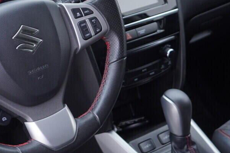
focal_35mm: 86
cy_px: 23
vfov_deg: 15.7
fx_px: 549
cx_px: 25
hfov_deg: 23.1
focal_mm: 24
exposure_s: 1/40
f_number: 2.8
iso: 125
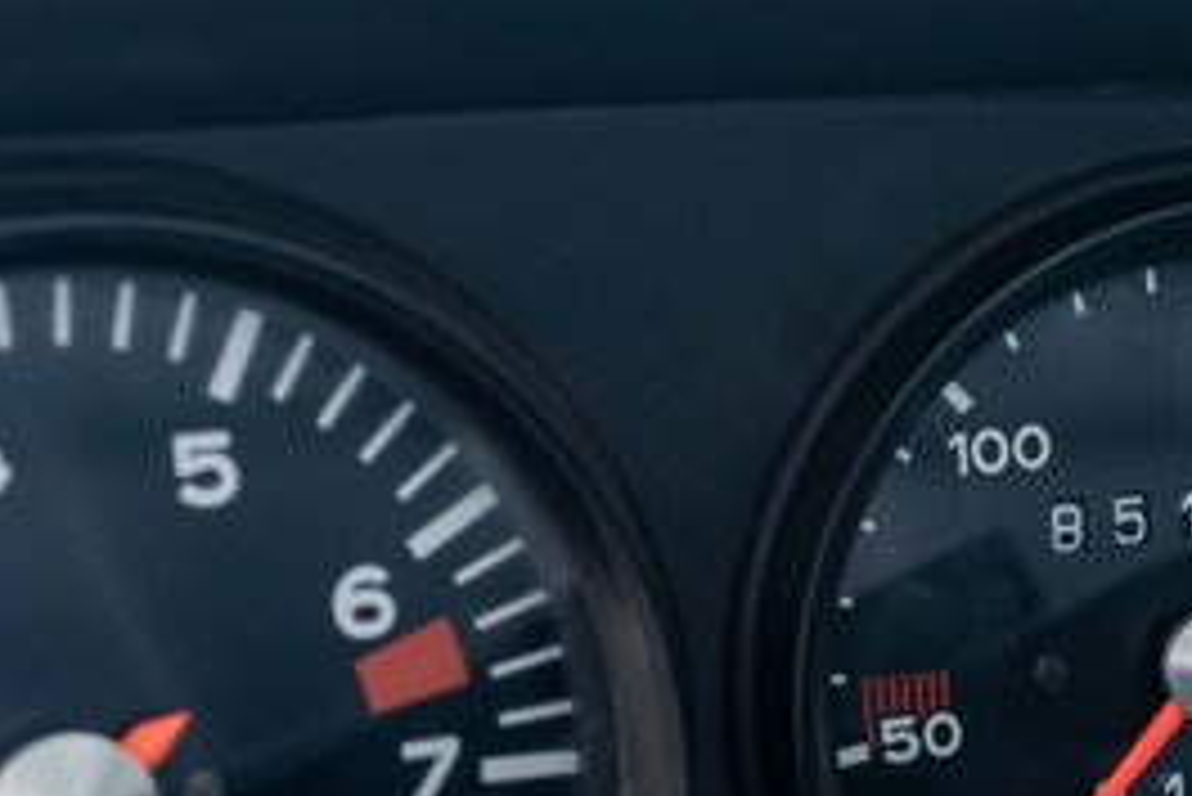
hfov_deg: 17.6
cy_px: 634
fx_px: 3743
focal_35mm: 113
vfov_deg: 12.1
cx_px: 1217
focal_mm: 39
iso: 200
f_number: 4
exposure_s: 1/30
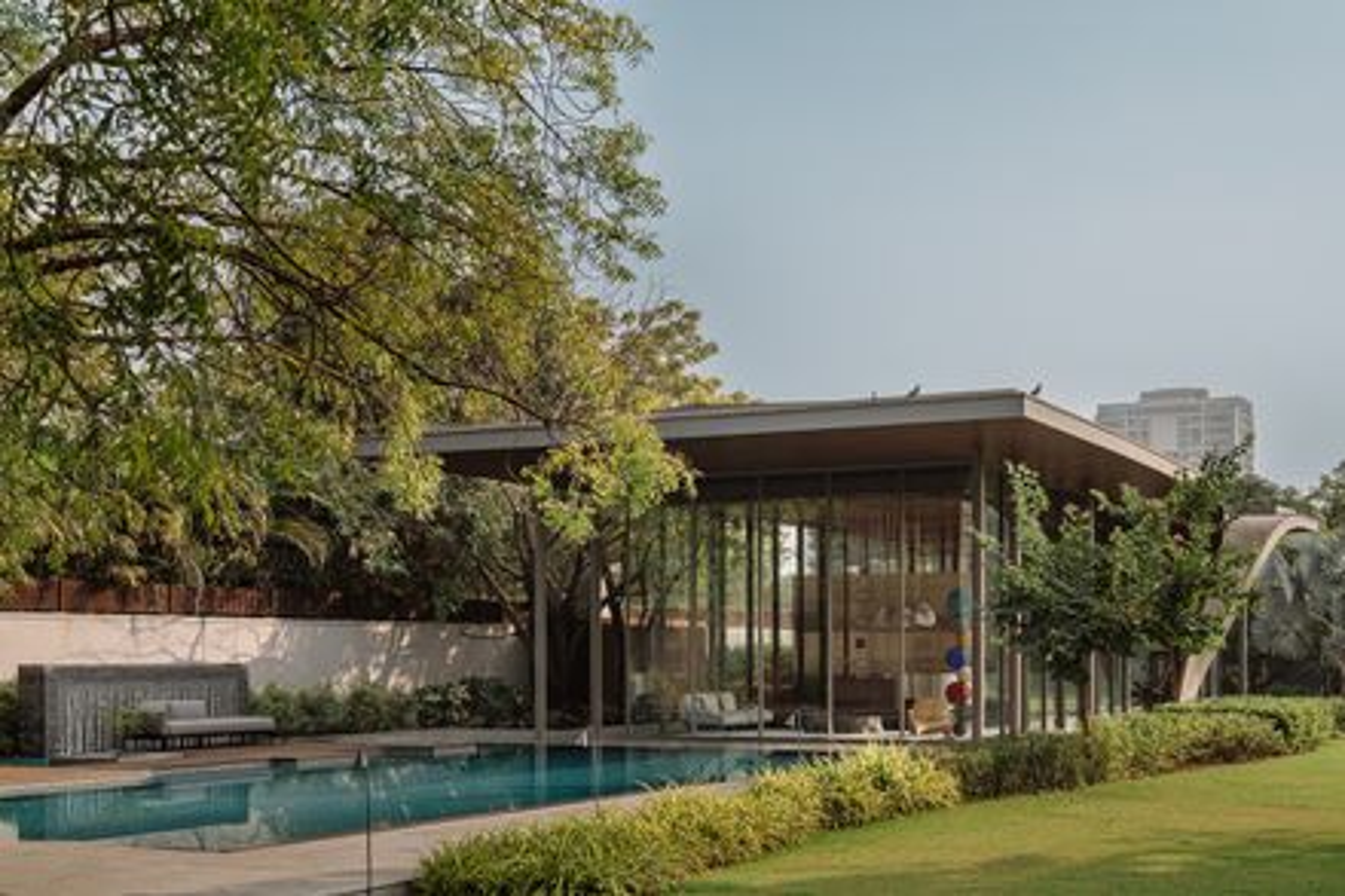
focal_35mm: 50
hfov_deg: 39.6
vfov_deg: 27.0
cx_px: 672
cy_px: 448
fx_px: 1867
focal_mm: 50
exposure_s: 1/30
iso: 100
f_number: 10
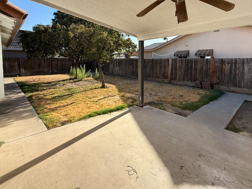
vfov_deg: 67.6
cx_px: 143
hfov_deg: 84.2
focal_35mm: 19
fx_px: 138
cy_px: 70
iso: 64
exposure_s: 1/901
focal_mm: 2.22
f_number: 2.2
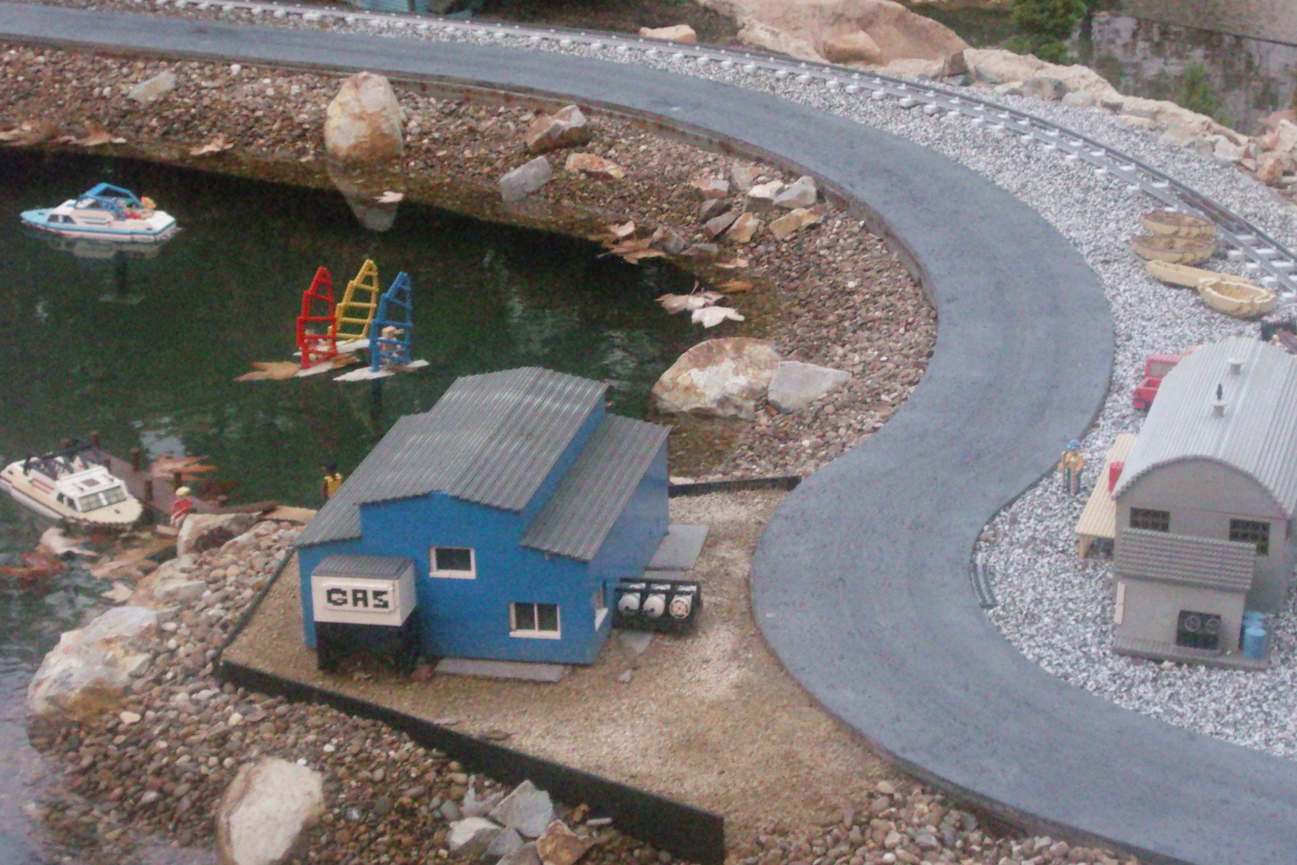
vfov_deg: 16.1
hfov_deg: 23.9
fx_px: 3062
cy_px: 408
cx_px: 748
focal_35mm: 85
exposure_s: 1/60
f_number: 4.2
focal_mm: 11.2
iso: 1100
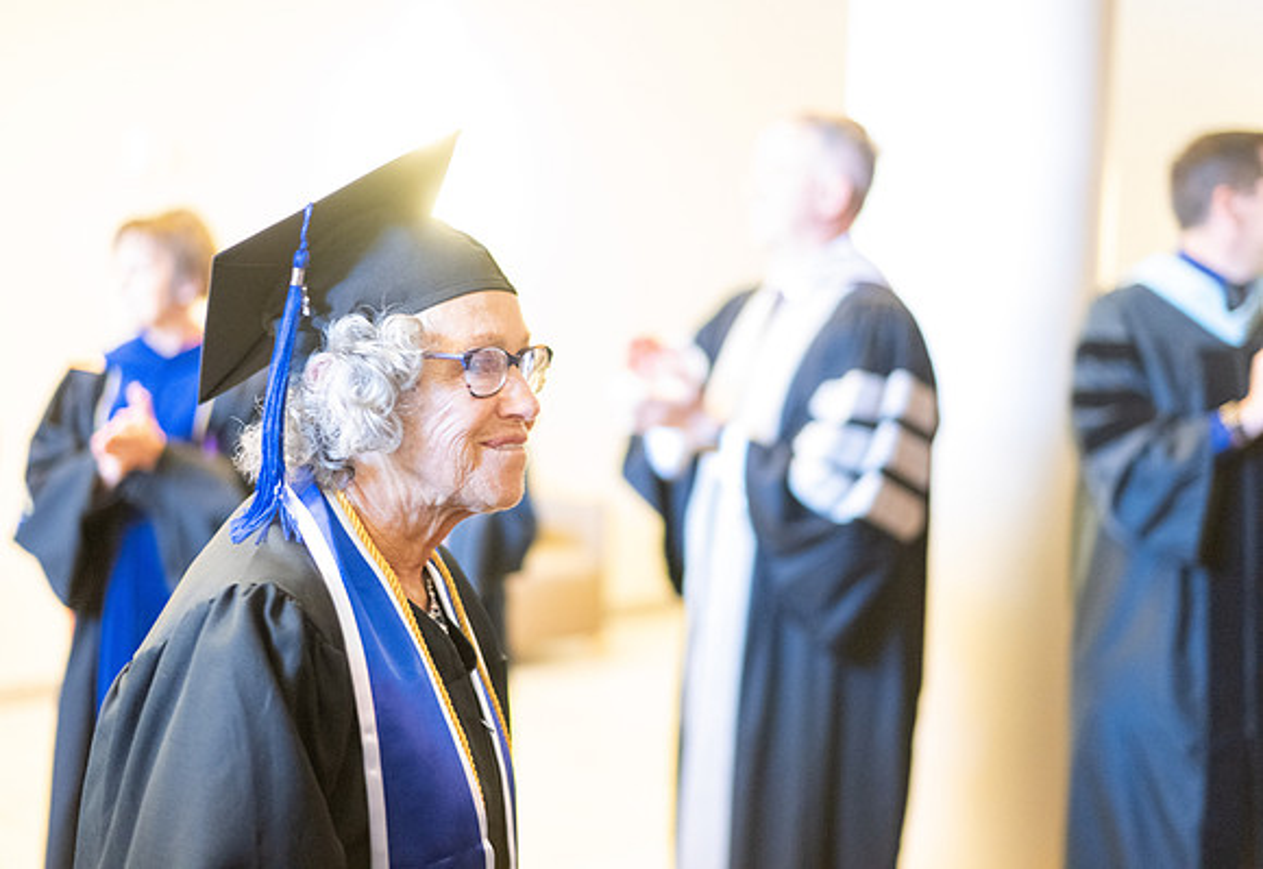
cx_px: 611
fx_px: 1811
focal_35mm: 51
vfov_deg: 27.0
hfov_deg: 38.4
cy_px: 434
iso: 5000
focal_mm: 50
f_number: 1.8
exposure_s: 1/125
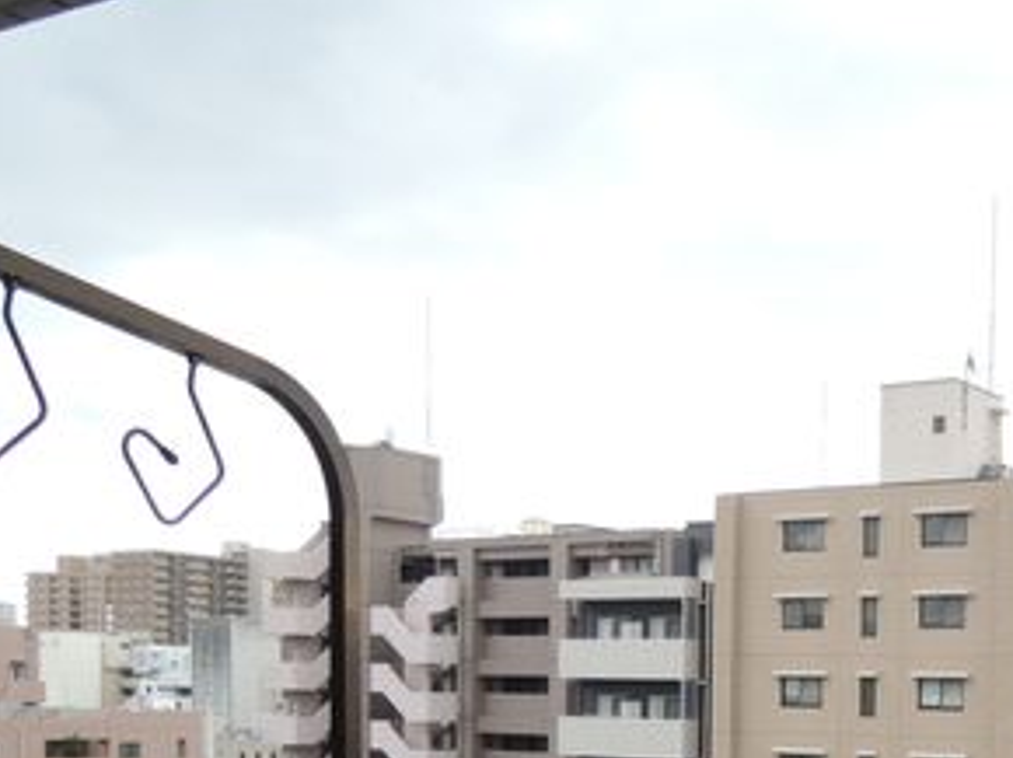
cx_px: 828
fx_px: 1550
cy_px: 800
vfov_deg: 25.8
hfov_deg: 34.9
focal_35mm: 53
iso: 100
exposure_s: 1/250
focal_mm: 4.3
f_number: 2.2
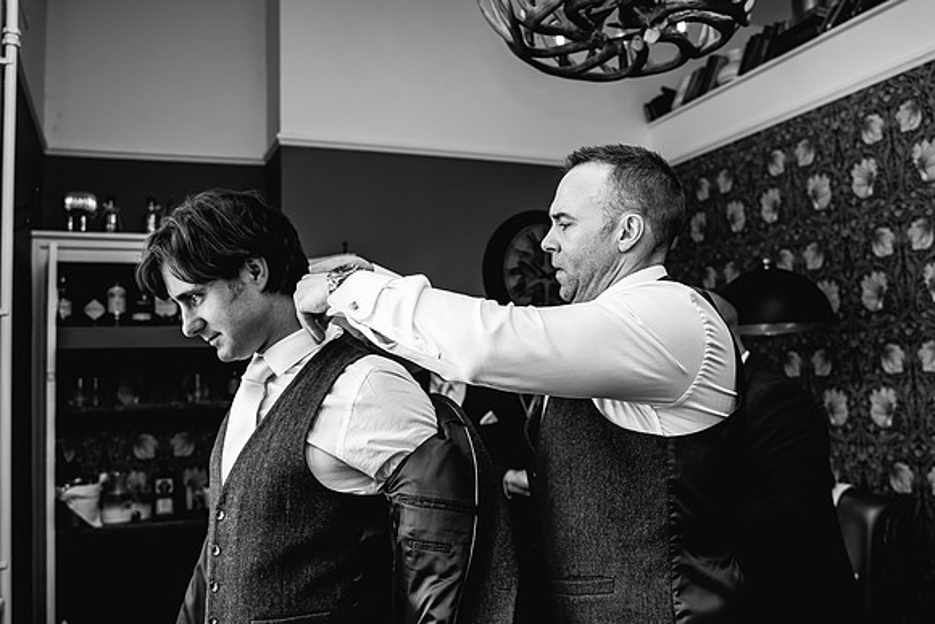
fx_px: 781
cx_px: 468
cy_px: 312
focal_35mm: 30
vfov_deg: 43.5
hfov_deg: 61.8
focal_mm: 28
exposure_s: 1/160
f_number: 4
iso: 800
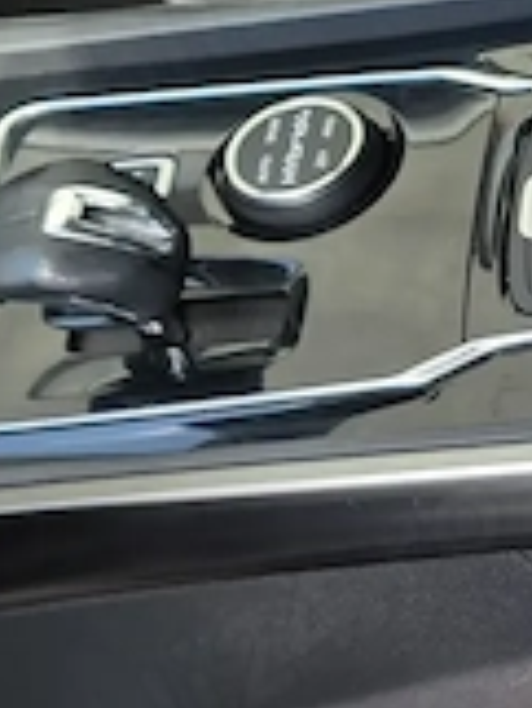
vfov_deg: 17.1
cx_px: -708
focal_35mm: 114
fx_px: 2333
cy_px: 163
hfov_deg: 11.1
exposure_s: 1/180
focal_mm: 6.3
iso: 25
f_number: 1.7
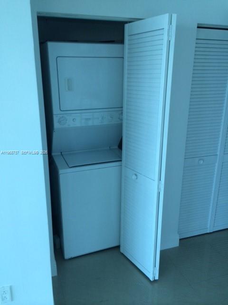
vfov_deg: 60.0
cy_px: 152
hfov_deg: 46.8
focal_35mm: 30
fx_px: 263
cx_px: 114
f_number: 2.2
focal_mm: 4.12
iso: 50
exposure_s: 1/60
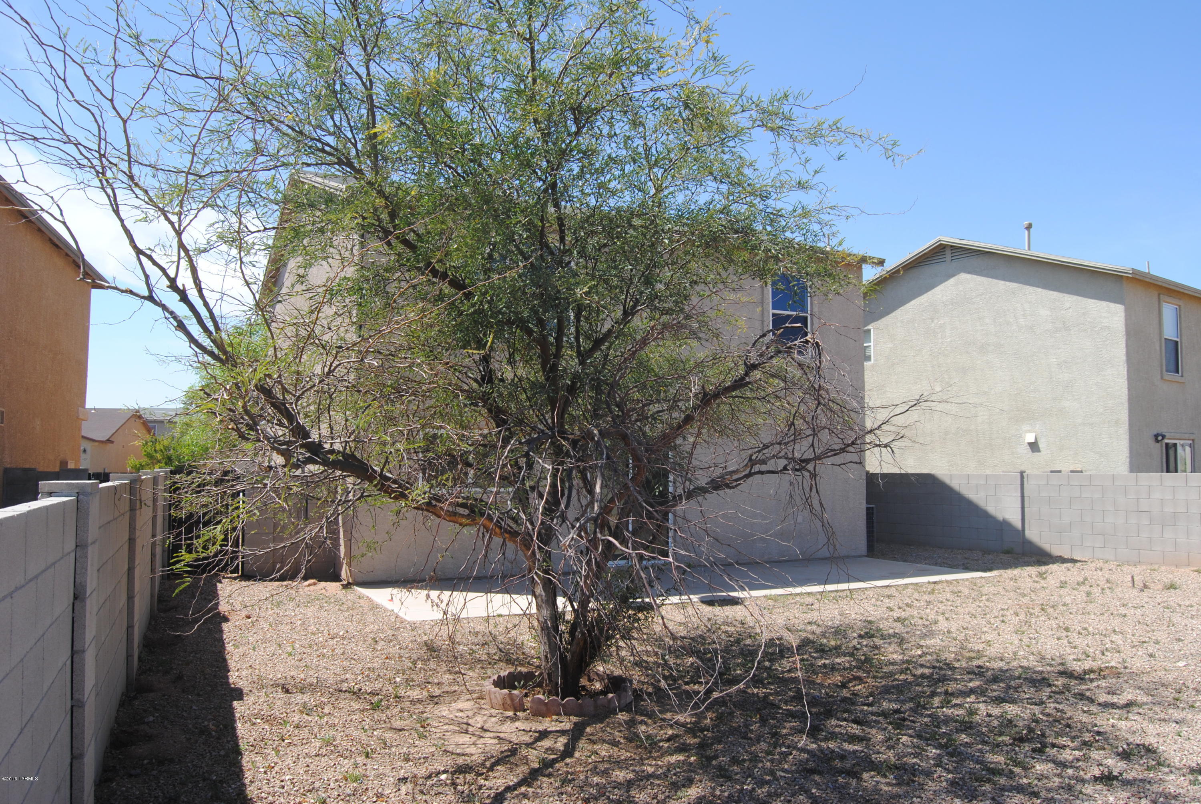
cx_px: 600
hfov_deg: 67.3
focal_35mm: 27
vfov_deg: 48.0
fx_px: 902
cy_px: 402
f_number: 8
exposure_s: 1/250
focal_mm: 18
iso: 100
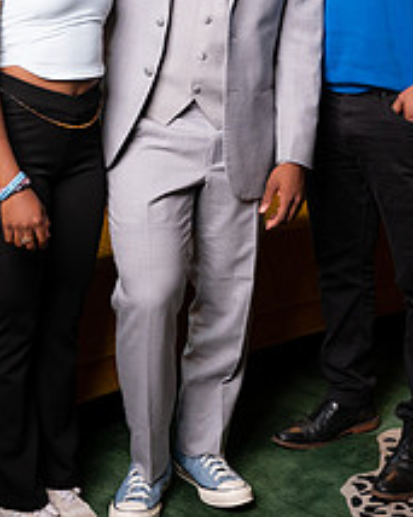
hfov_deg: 20.4
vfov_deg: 25.2
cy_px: 145
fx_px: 1147
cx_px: 238
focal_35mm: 75
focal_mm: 38
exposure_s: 1/250
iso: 1250
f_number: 3.5
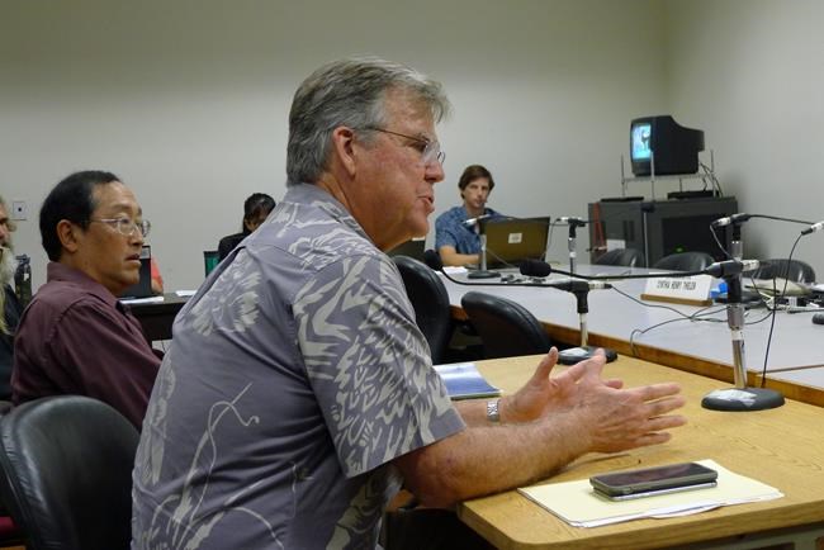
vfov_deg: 24.6
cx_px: 412
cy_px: 275
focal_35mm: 55
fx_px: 1259
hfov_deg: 36.2
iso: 400
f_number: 2.8
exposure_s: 1/60
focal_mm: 11.7
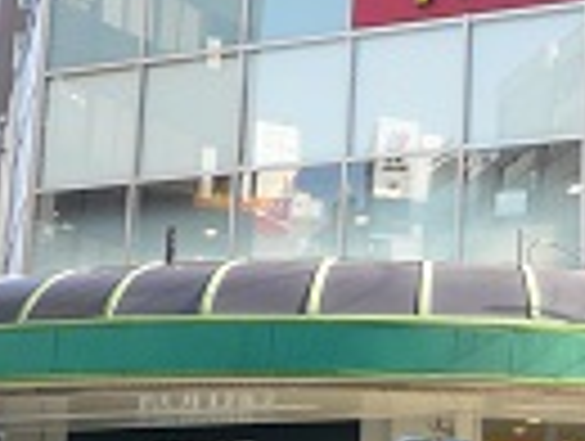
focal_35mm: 106
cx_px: 727
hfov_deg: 17.5
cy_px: 266
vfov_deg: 14.0
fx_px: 1795
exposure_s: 1/250
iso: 100
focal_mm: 4.9
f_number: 2.9
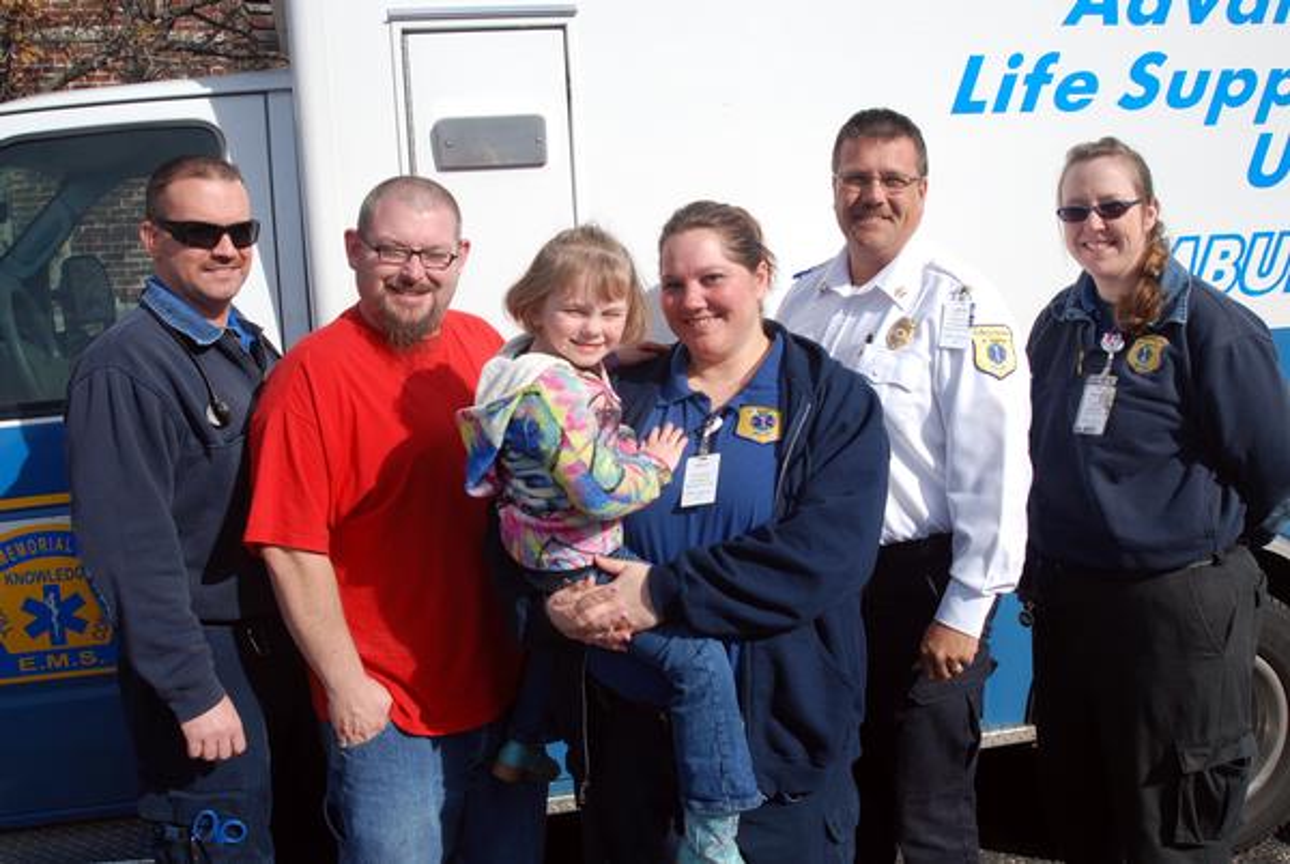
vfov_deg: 34.3
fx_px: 1400
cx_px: 645
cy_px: 432
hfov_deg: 49.5
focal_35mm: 39
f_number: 8
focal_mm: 26
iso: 100
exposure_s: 1/250
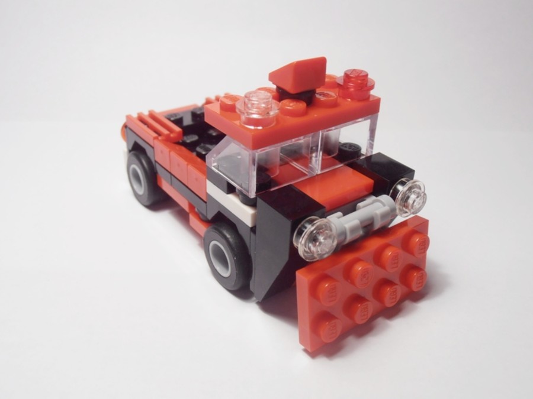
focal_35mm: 37
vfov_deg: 38.7
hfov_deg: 50.1
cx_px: 266
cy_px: 200
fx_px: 570
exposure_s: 1/40
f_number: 3.9
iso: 80
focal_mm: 6.61
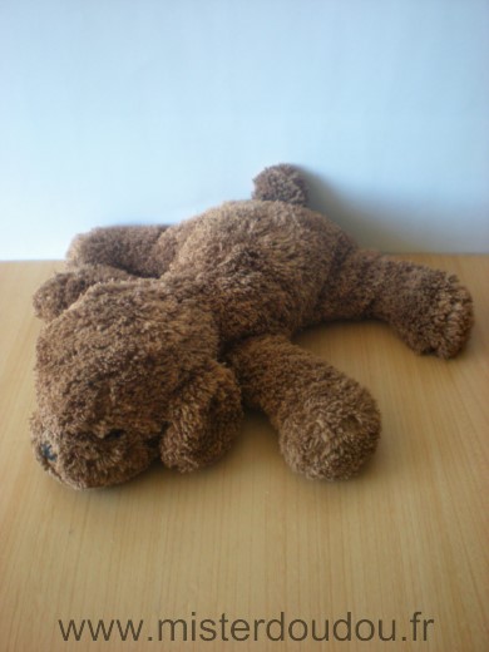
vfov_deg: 49.0
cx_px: 244
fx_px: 716
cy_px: 326
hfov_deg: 37.7
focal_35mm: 38
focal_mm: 6.3
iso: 200
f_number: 3.1
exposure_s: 1/47.8
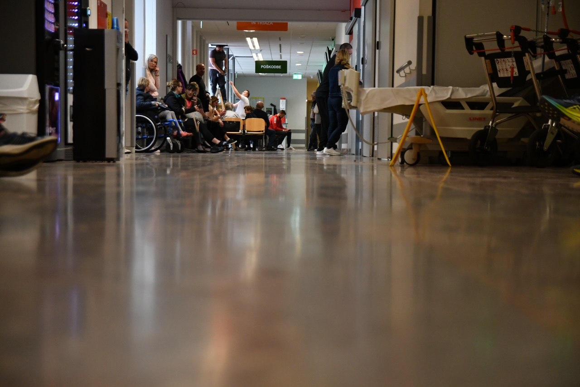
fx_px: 1209
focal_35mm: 75
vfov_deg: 18.2
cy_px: 194
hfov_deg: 27.0
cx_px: 290
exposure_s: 1/250
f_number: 2.8
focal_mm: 50
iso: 1250
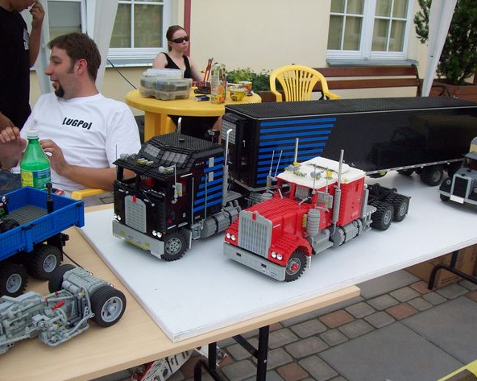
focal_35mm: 38
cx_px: 254
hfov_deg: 47.9
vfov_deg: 39.1
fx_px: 536
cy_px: 192
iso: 80
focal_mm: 6
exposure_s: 1/629
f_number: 2.7
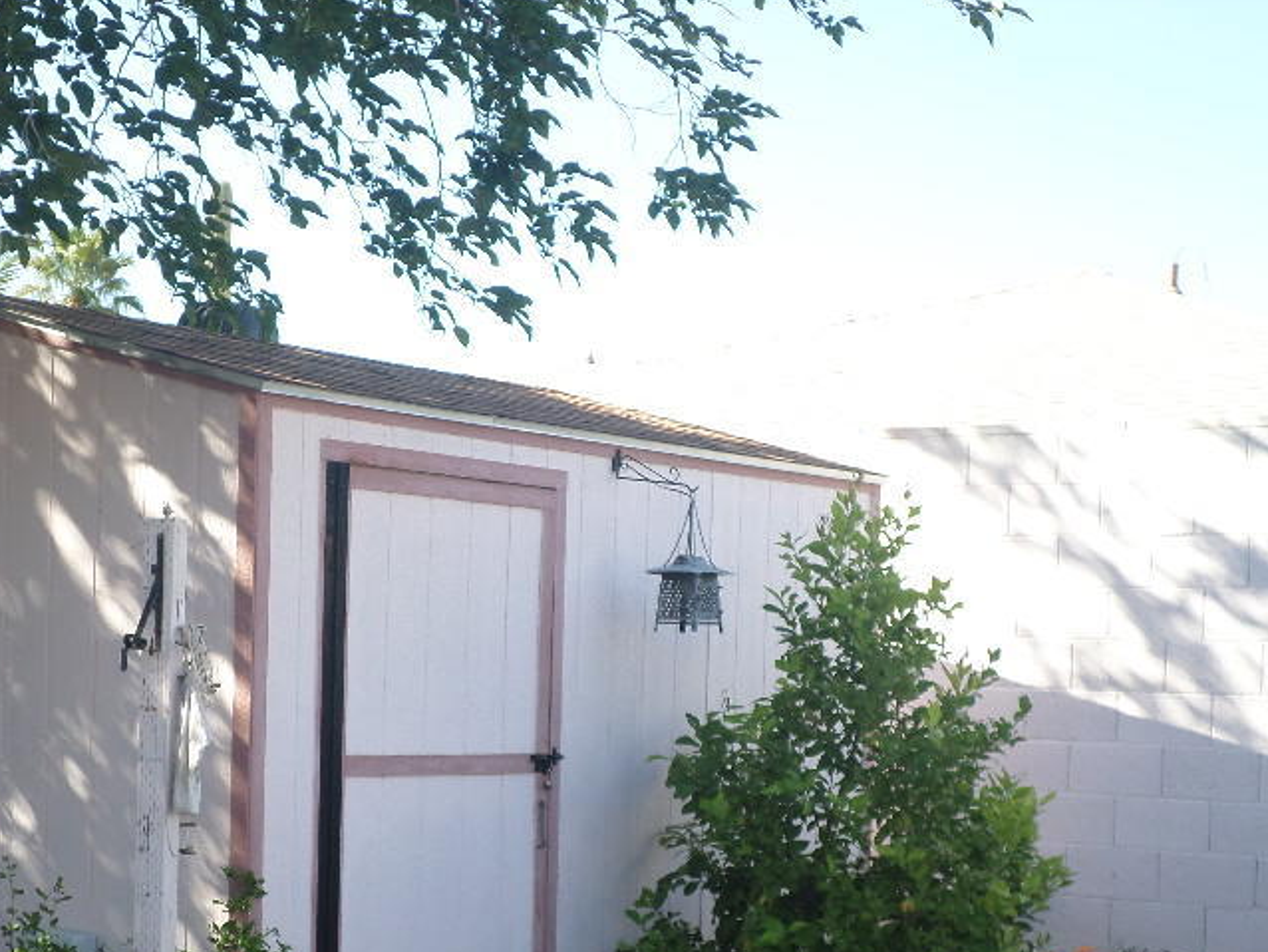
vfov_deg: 21.1
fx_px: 2528
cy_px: 755
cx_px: 477
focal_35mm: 69
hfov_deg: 28.1
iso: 80
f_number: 3.2
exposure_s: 1/180
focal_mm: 7.8
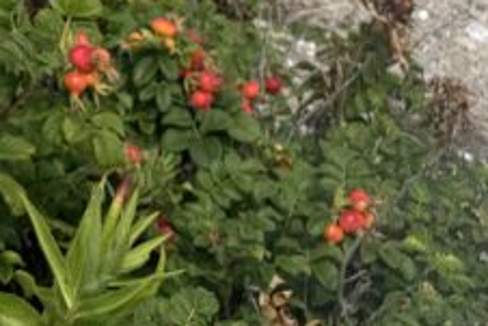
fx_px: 1533
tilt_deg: -5.2
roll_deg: +0.4
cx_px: -143
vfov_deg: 10.7
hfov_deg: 17.0
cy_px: -406
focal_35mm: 113
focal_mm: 6.76
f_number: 1.78
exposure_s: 1/3597
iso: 80
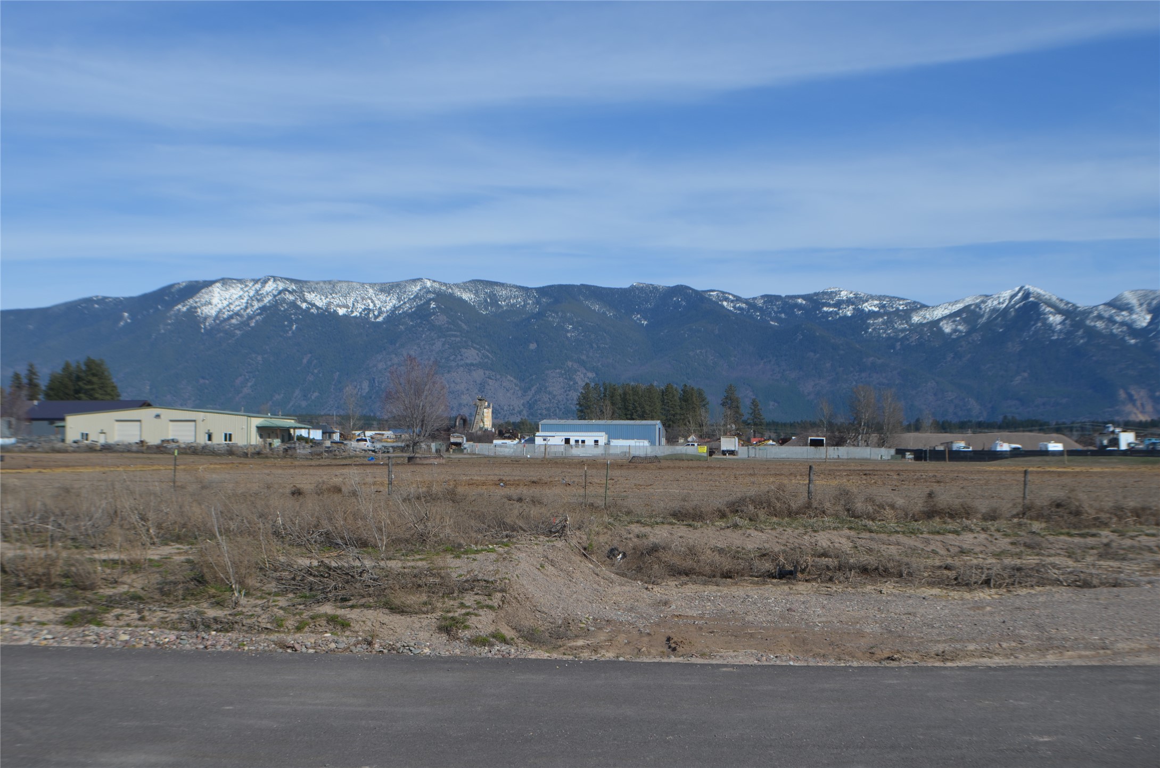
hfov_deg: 35.1
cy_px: 384
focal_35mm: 57
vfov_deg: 23.7
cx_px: 580
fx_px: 1833
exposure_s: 1/320
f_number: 9
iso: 100
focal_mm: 38
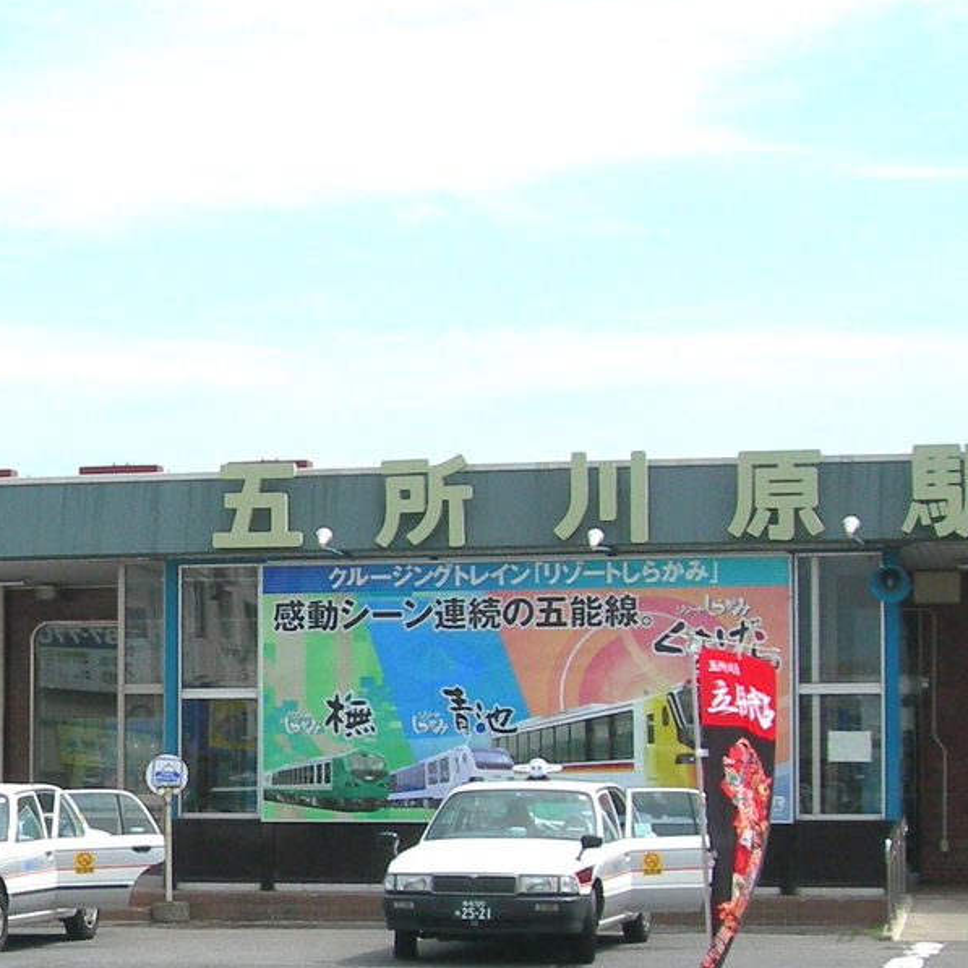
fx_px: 3417
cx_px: -212
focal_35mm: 108
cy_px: 735
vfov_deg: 16.0
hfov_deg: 15.5
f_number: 4.8
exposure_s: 1/636
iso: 50
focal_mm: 7.8
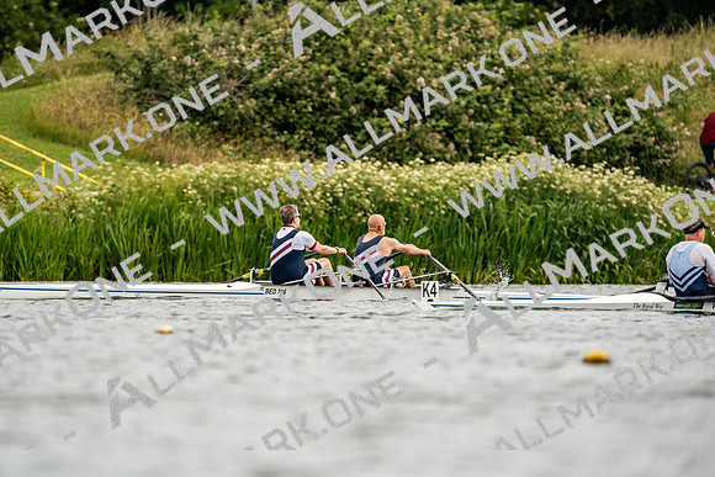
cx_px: 358
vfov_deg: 2.3
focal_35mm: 600
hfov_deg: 3.4
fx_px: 11919
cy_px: 238
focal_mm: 600
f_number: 6.3
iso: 400
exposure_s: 1/2000
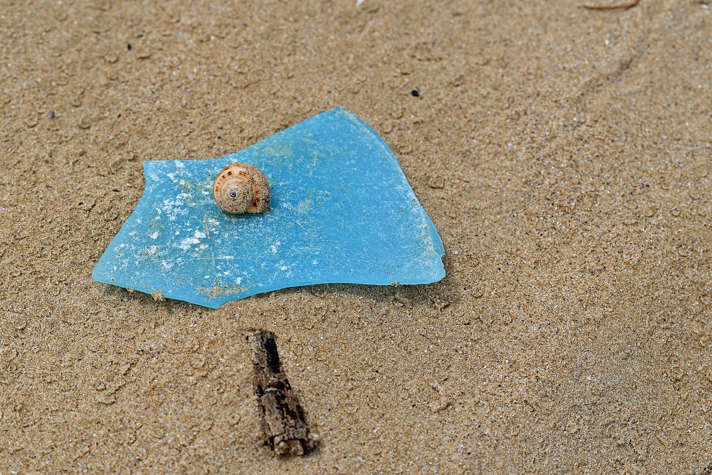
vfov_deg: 15.2
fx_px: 1781
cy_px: 238
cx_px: 356
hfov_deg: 22.6
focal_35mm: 90
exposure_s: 1/1000
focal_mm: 90
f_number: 10
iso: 160
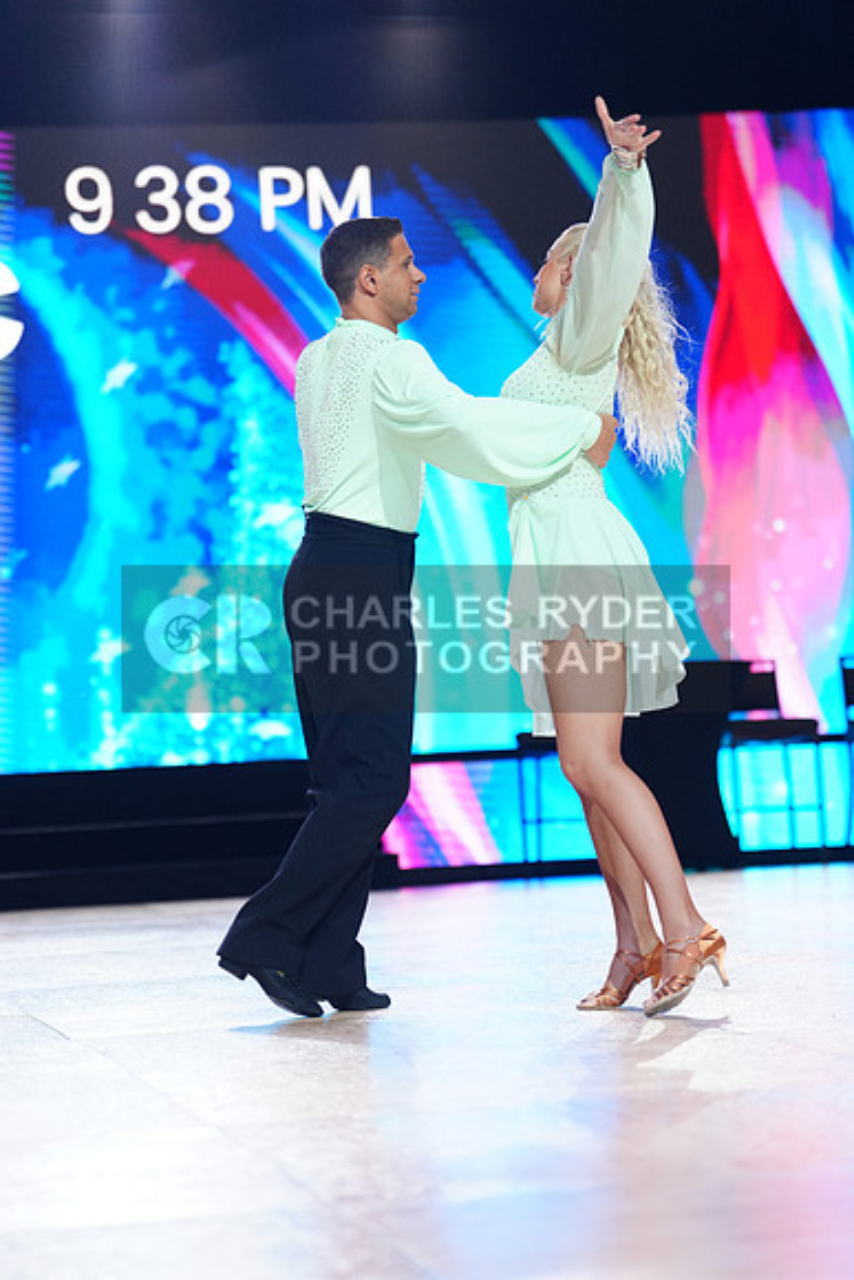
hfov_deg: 13.0
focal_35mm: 105
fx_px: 3734
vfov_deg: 19.5
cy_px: 640
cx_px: 427
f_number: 2.8
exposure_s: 1/500
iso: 2000
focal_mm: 105
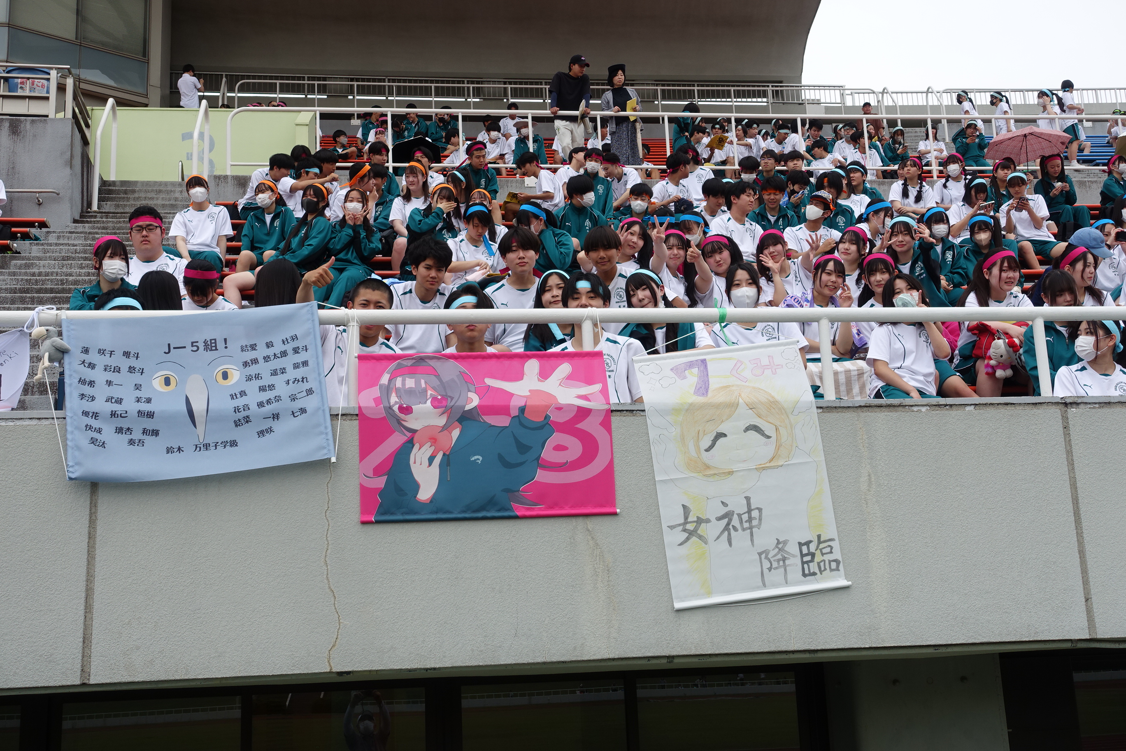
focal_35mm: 42
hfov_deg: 46.4
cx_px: 563
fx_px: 1314
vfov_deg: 31.9
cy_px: 376
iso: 125
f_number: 5.6
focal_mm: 15.52
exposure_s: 1/400
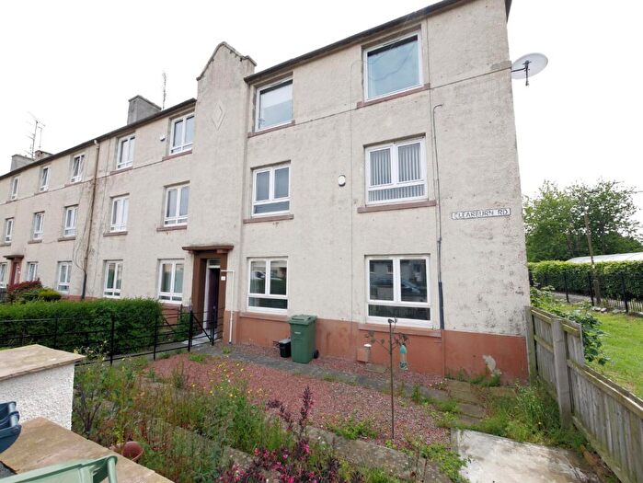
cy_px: 242
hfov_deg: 102.0
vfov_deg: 85.7
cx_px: 322
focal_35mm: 14
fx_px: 260
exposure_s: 1/200
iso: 200
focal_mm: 7
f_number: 5.6
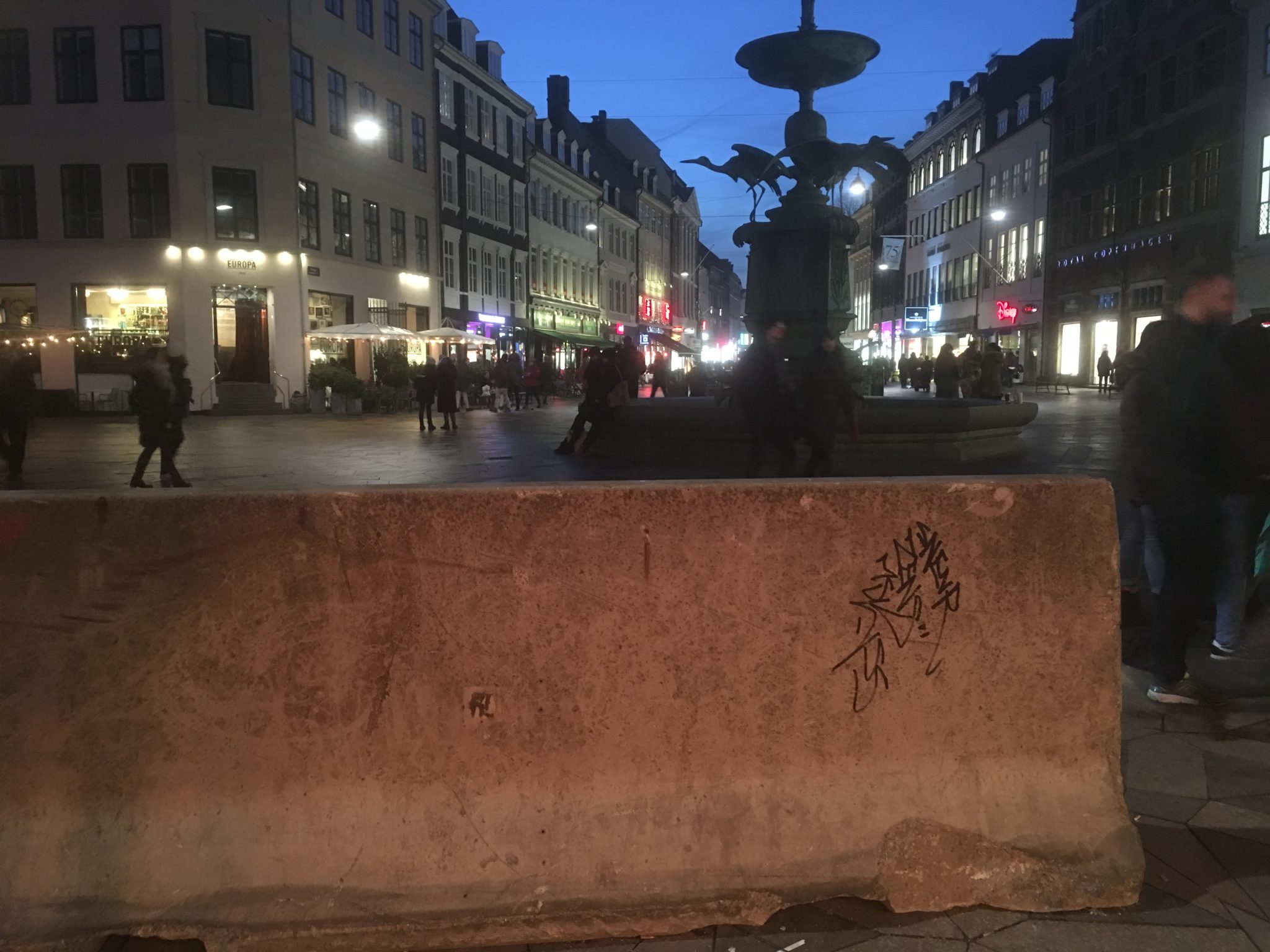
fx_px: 1064
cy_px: 476
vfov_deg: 48.2
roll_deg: +0.0
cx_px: 635
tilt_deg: -4.8
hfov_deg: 61.7
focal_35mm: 29
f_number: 2.2
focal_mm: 4.15
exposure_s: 1/4
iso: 100
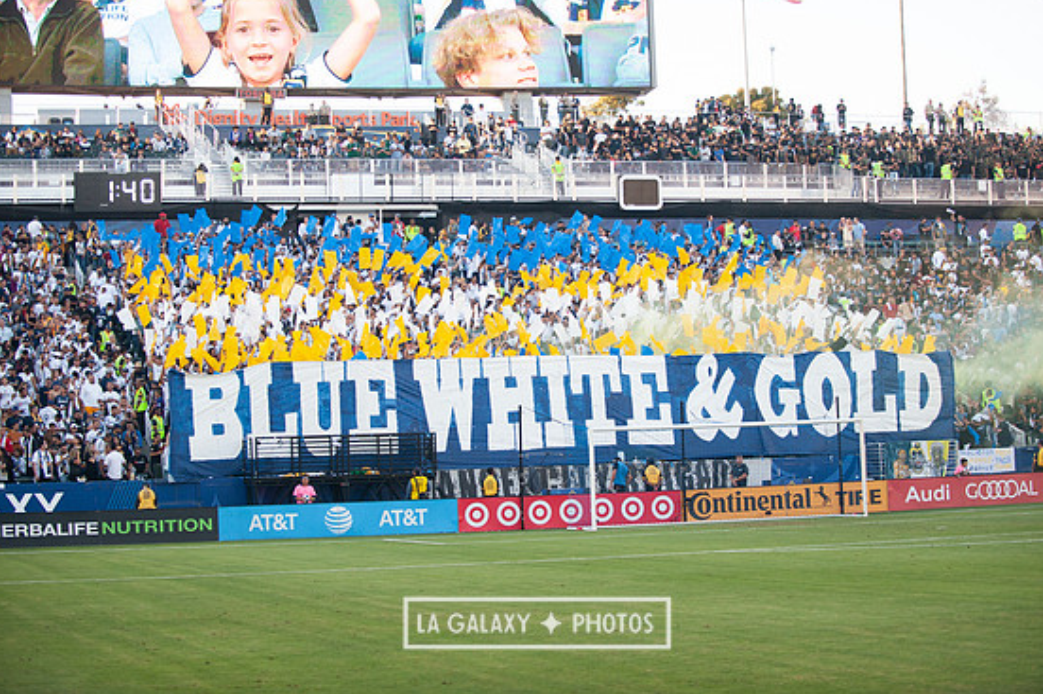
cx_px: 537
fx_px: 2374
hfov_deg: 24.8
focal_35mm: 82
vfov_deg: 16.6
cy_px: 338
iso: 800
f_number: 2.8
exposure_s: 1/1250
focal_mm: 78
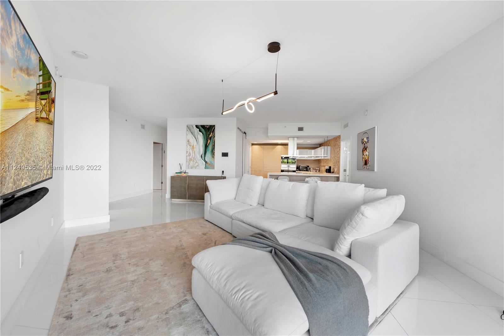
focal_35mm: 14
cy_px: 168
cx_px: 252
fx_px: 196
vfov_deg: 81.2
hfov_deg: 104.2
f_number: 8
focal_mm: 14
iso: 100
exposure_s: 1/6
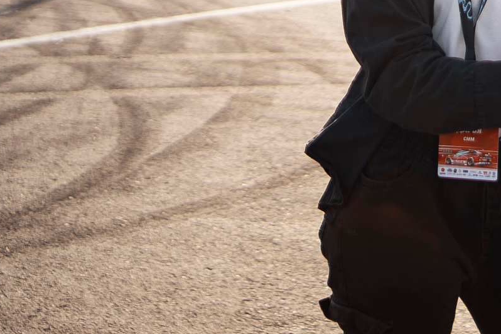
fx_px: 1517
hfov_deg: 18.4
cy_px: -43
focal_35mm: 109
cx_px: 473
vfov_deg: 12.3
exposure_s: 1/4000
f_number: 1.2
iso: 100
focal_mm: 23
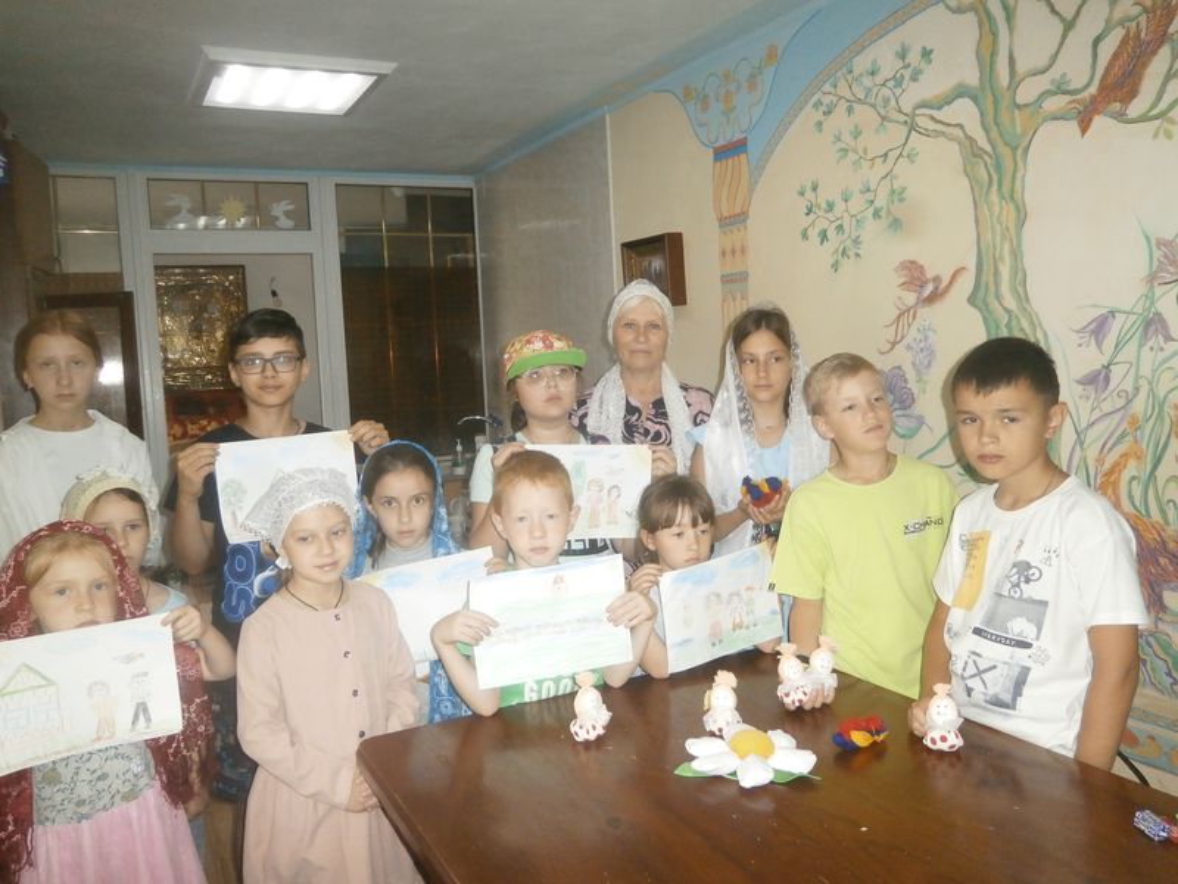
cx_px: 589
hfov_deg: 67.3
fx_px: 885
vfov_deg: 53.1
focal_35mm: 26
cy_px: 442
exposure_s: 1/250
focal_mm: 4.7
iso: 400
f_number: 2.8
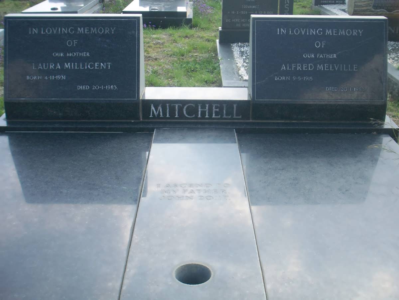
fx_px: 542
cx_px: 200
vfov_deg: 30.9
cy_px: 150
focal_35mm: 47
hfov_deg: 40.4
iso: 64
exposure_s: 1/160
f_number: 3.9
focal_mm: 7.8
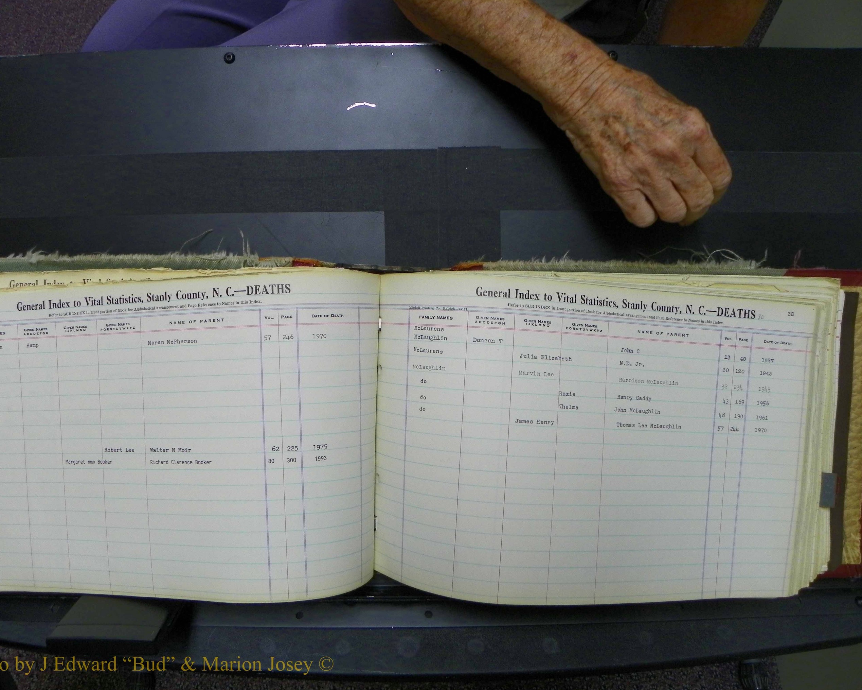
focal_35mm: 28
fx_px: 714
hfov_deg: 62.1
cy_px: 349
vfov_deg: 51.5
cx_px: 389
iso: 100
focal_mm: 4.6
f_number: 2.8
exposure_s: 1/30
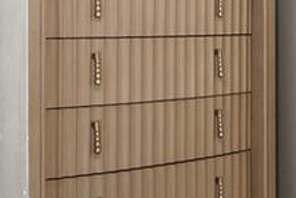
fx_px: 1013
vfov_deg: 11.1
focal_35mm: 123
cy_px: 21
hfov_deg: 14.3
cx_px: 563
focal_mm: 17
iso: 400
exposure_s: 1/1.67
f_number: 8
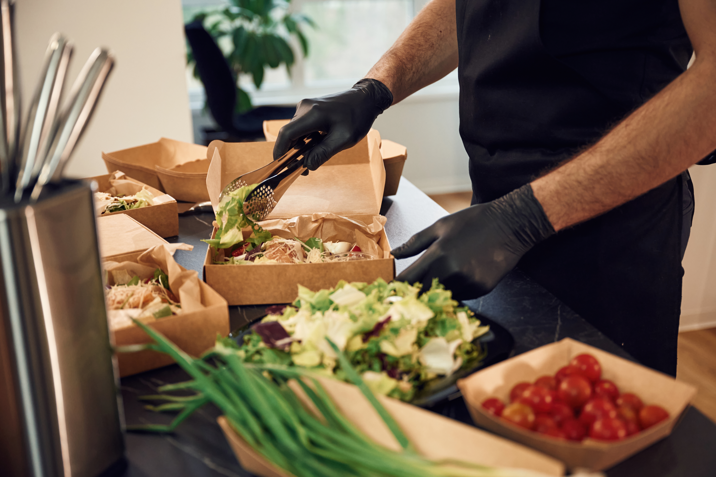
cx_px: 358
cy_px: 238
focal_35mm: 46
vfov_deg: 29.2
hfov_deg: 42.8
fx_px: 914
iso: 1600
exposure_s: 1/400
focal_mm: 46
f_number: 3.2
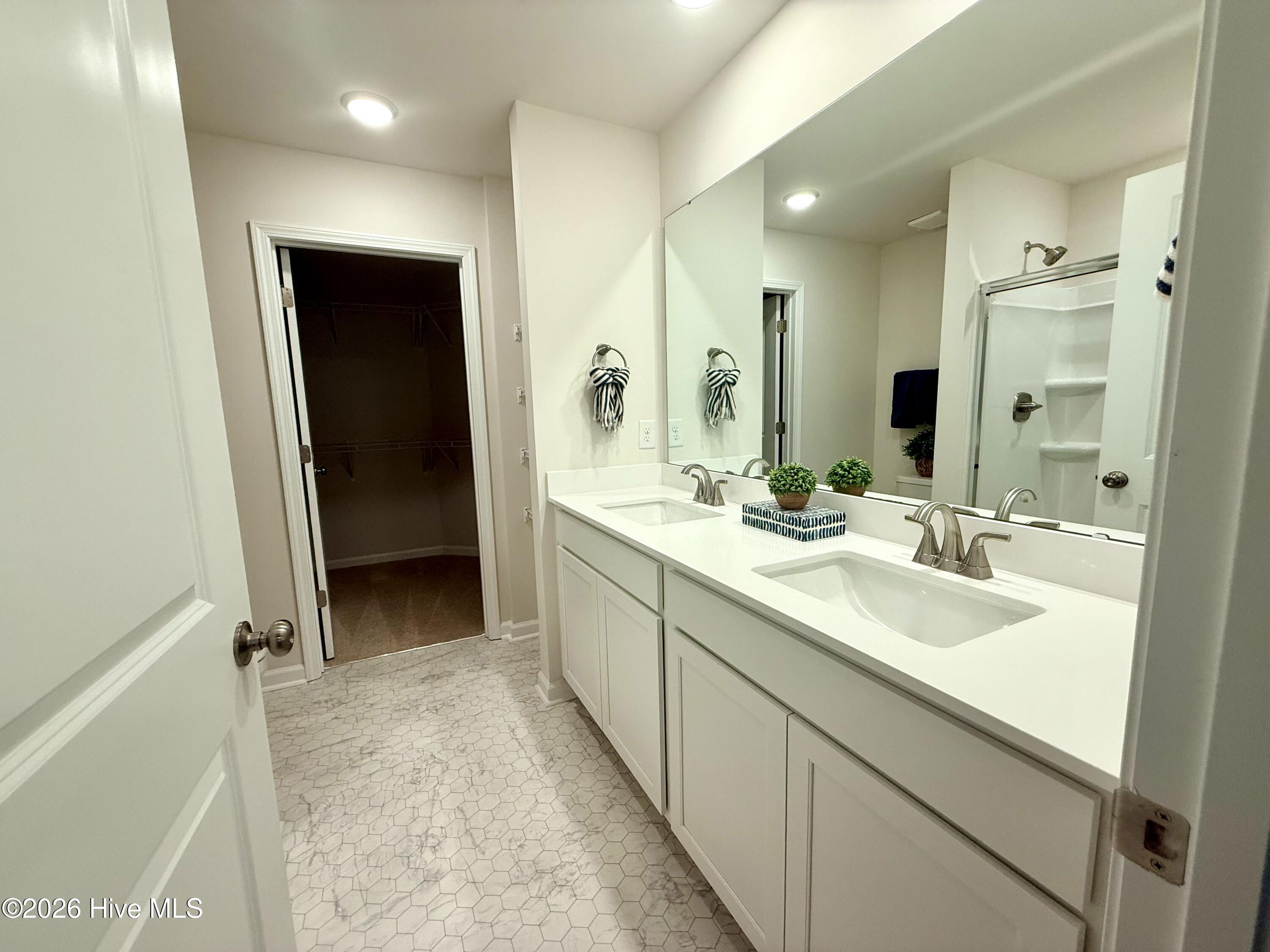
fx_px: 514
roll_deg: +1.9
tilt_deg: -6.8
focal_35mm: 14
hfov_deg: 102.1
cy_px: 476
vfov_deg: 85.7
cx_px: 635
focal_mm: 2.22
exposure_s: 1/120
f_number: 2.2
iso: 125
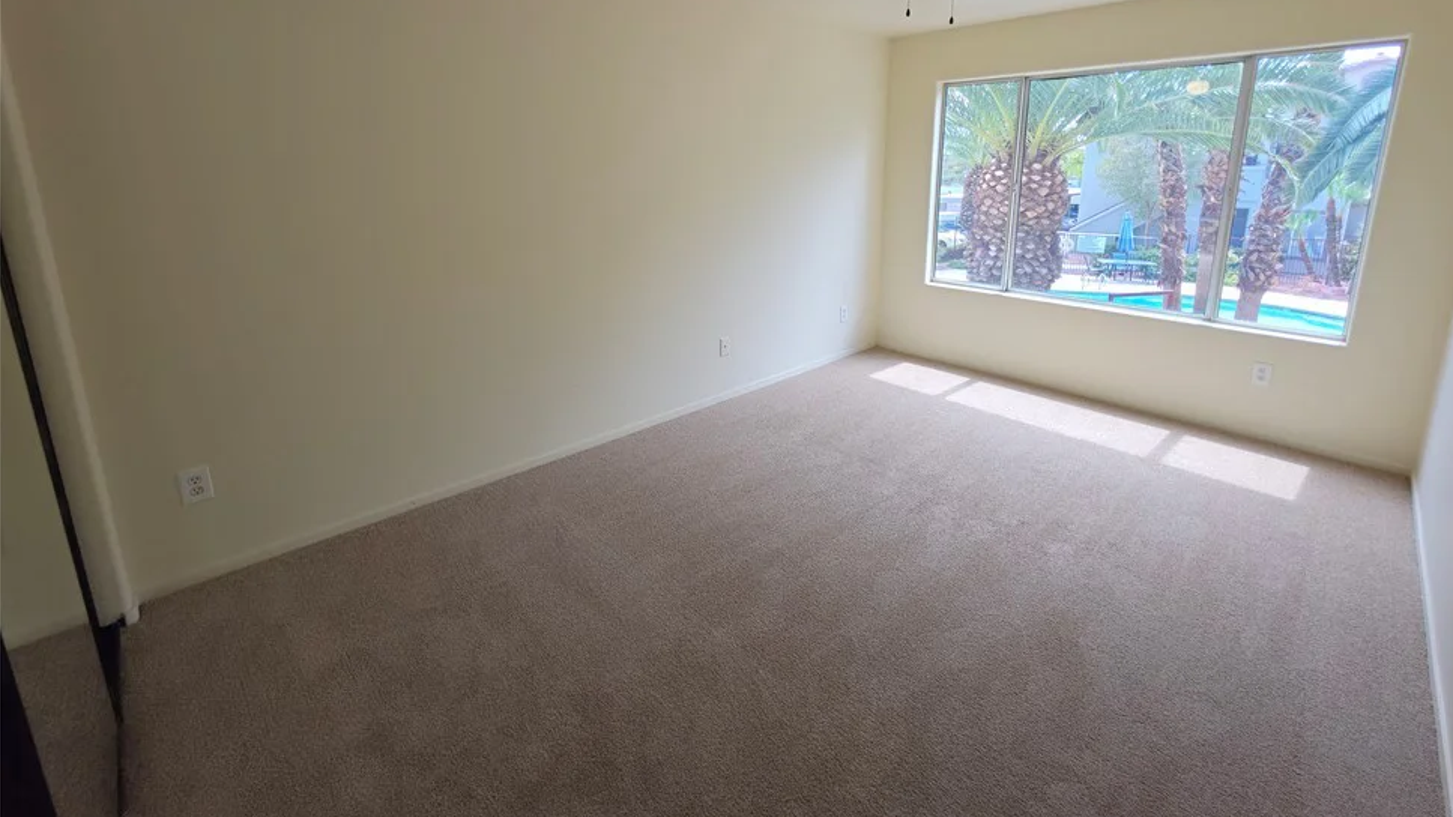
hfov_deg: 102.9
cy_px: 299
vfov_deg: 69.2
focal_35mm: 15
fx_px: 578
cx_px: 768
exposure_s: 1/360
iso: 32
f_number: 1.9
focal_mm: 2.2
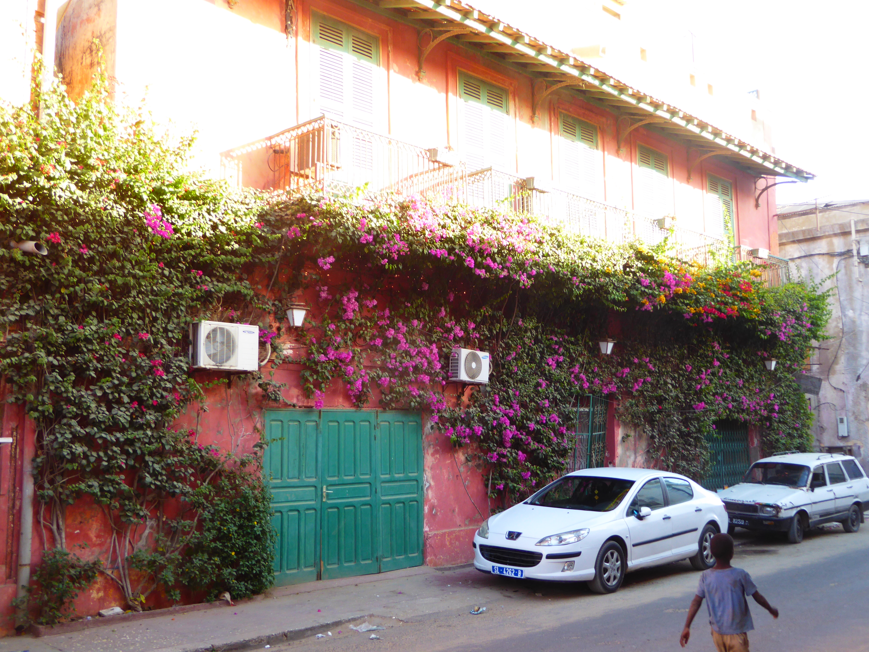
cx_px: 434
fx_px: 929
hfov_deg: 50.1
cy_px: 326
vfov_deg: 38.7
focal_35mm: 37
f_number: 3.7
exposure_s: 1/60
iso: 100
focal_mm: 6.7
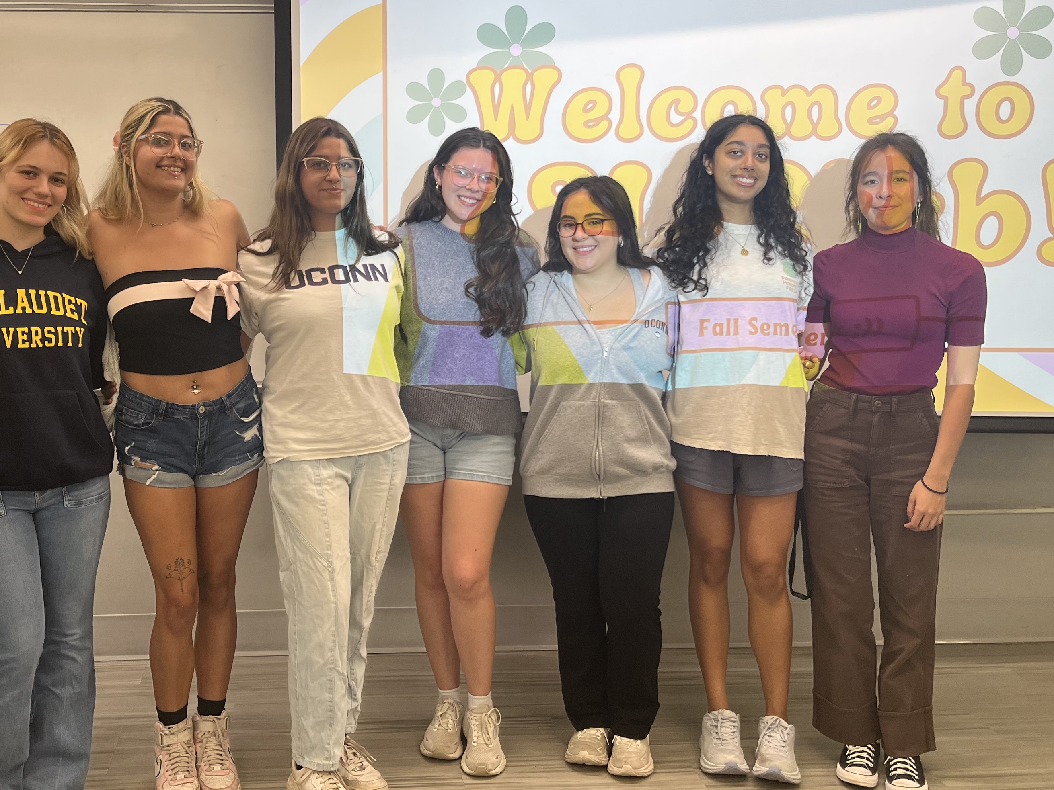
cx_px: 369
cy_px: 307
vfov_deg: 35.8
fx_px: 1218
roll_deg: +1.0
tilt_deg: -4.4
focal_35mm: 40
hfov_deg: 46.2
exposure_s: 1/120
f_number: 1.6
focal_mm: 5.1
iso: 64
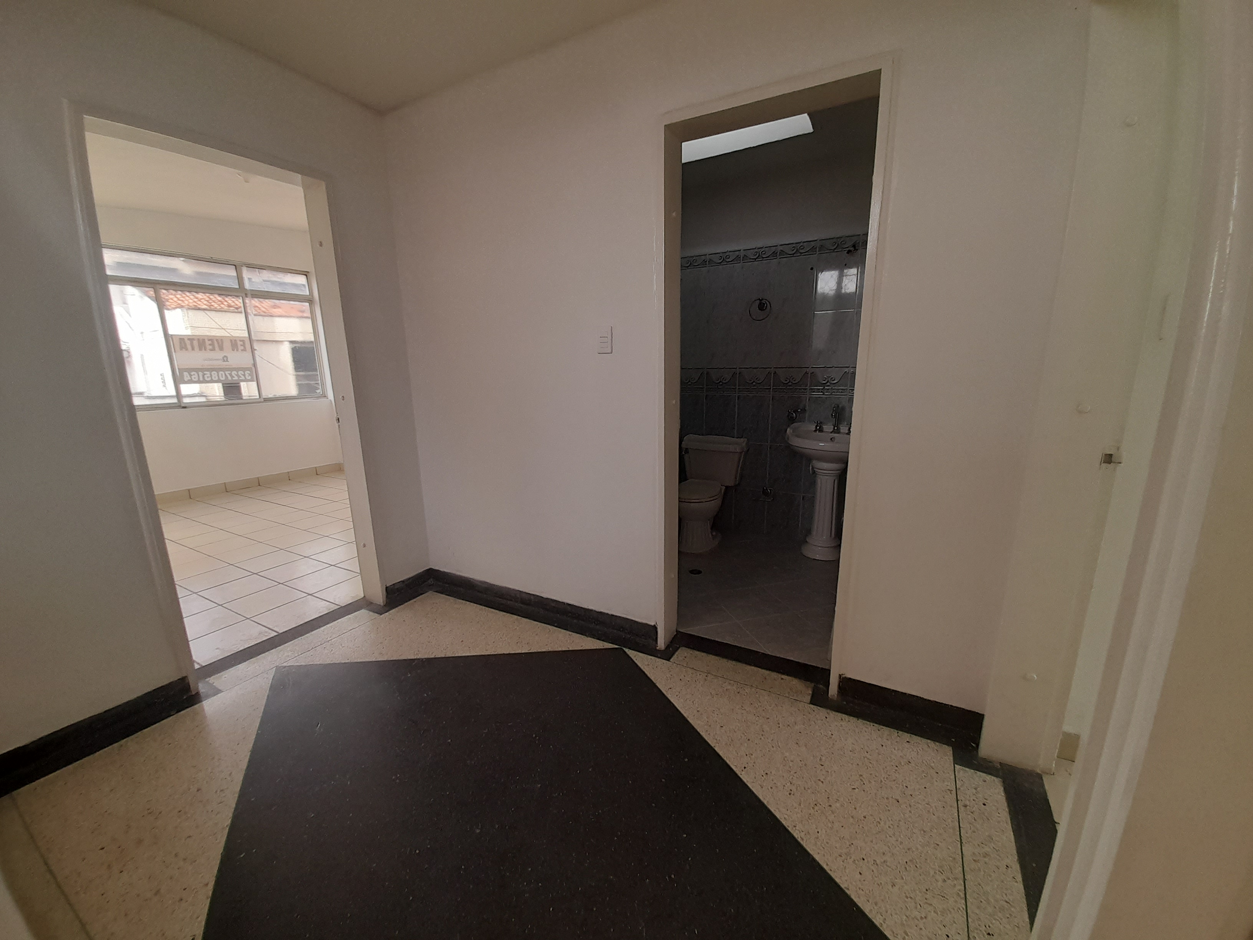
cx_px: 626
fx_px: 471
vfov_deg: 89.9
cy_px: 470
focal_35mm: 13
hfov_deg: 106.2
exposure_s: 1/100
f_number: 2.2
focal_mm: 1.42
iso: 64
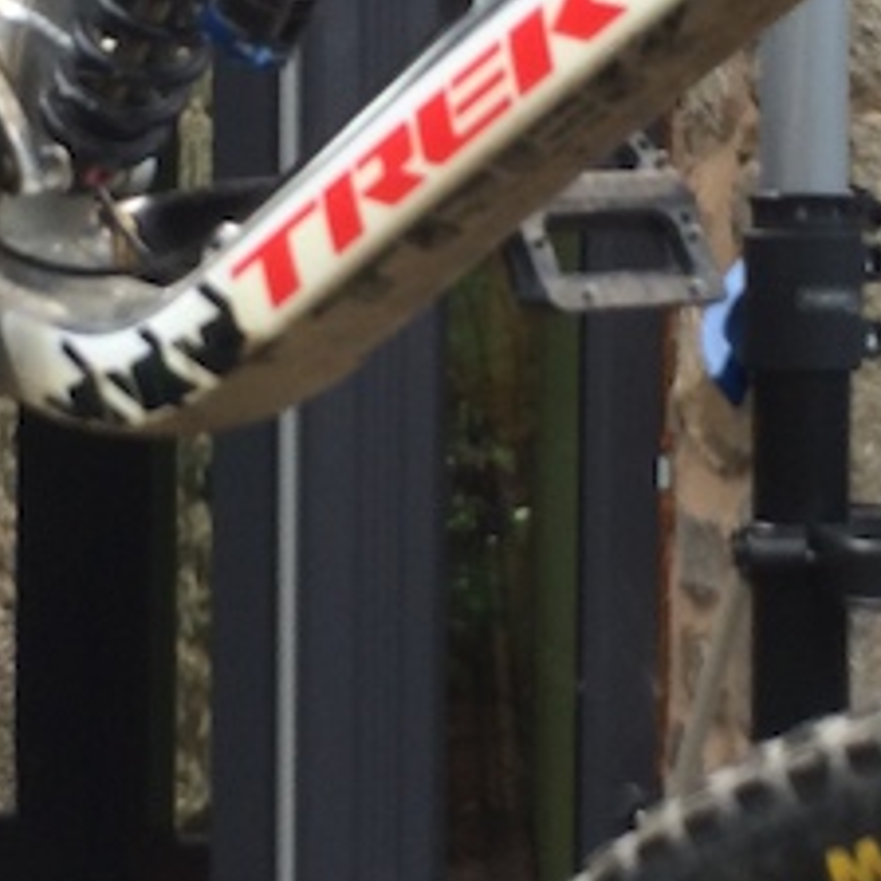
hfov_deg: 14.4
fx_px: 3484
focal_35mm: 121
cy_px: 401
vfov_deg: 14.4
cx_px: 397
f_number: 2.2
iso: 32
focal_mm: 4.12
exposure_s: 1/641
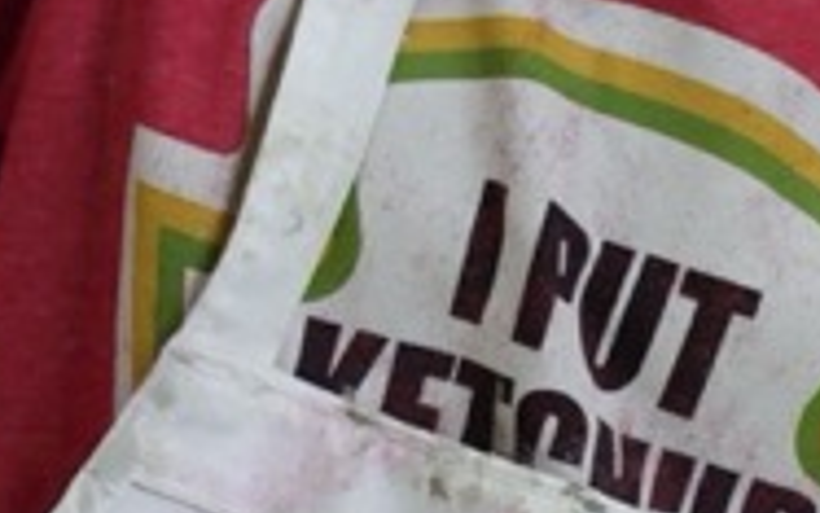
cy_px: 491
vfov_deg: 3.8
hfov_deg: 6.0
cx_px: 754
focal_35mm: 348
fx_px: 7779
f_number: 2
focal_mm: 50
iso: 1600
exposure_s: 1/400
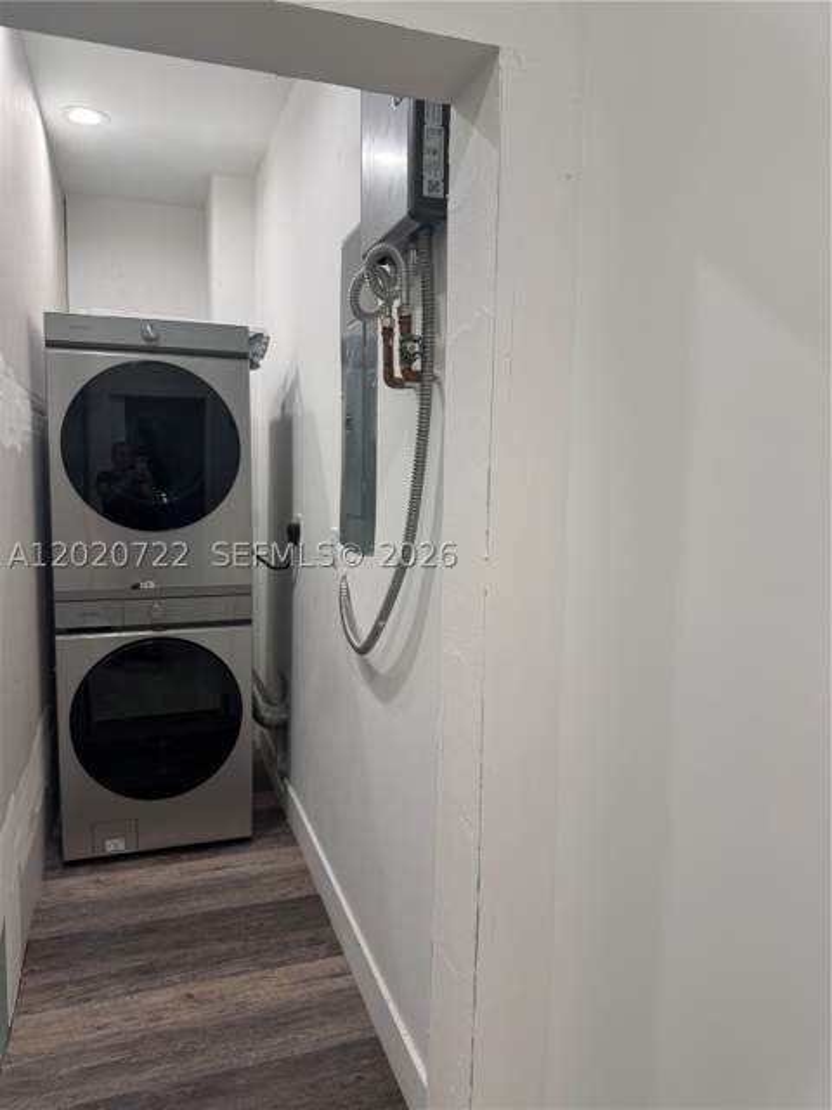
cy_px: 555
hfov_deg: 56.8
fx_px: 769
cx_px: 416
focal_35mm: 24
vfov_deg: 71.6
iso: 125
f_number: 1.78
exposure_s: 1/120
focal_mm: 6.76
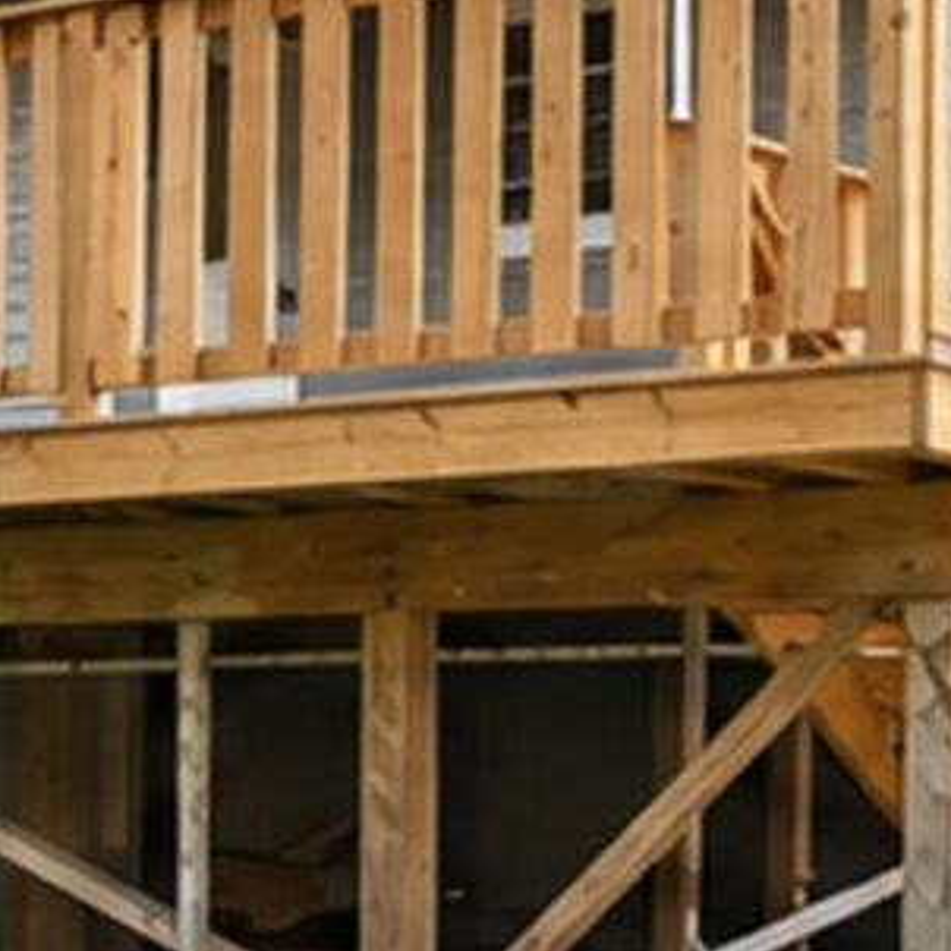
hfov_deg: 16.1
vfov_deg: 16.1
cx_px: 350
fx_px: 3357
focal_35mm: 108
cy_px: 619
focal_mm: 10
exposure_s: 1/125
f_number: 9
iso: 160
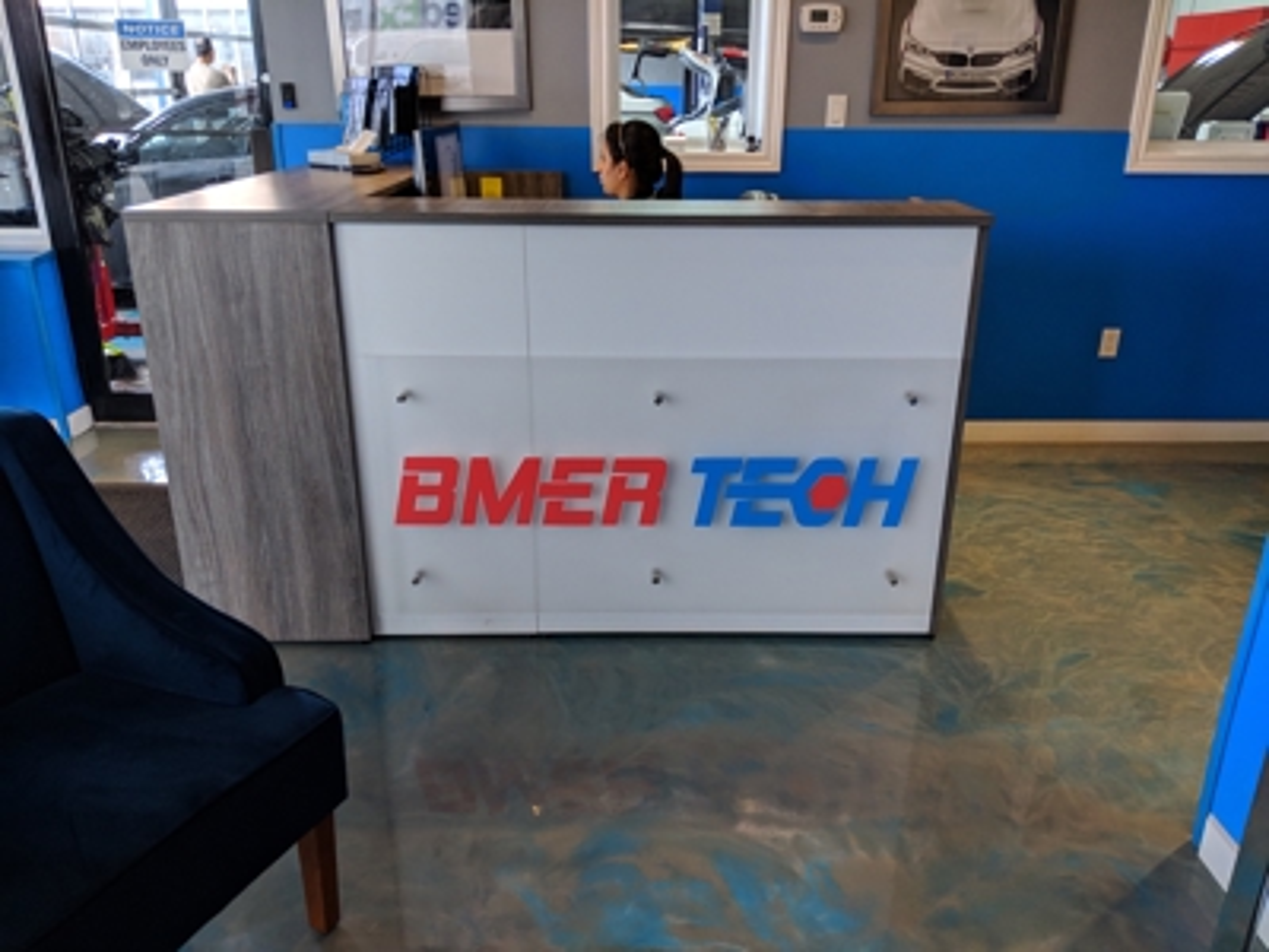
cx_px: 634
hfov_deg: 65.3
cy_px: 476
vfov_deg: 51.4
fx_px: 990
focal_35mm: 27
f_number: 1.8
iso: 203
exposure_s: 1/120
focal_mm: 4.44
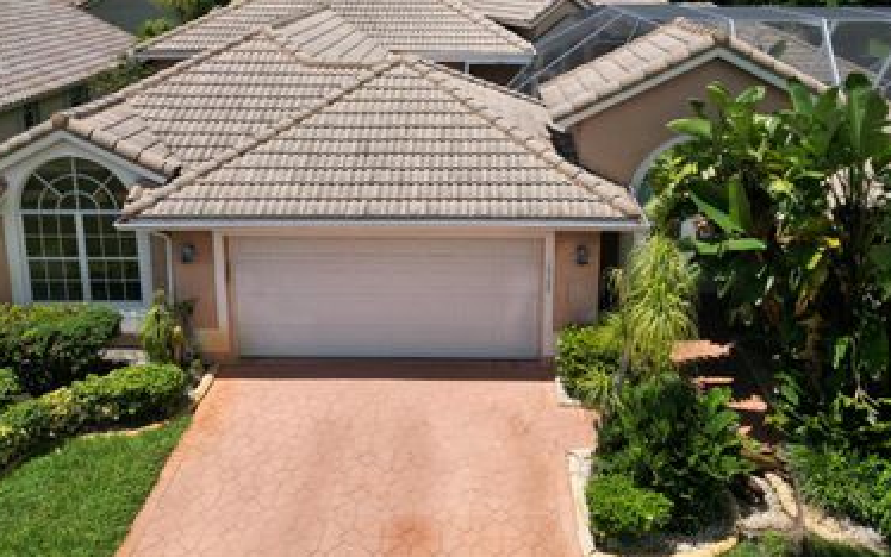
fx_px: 826
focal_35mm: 34
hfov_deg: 56.7
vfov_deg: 36.4
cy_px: 139
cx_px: 455
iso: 120
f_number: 1.7
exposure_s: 1/4000
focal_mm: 6.72
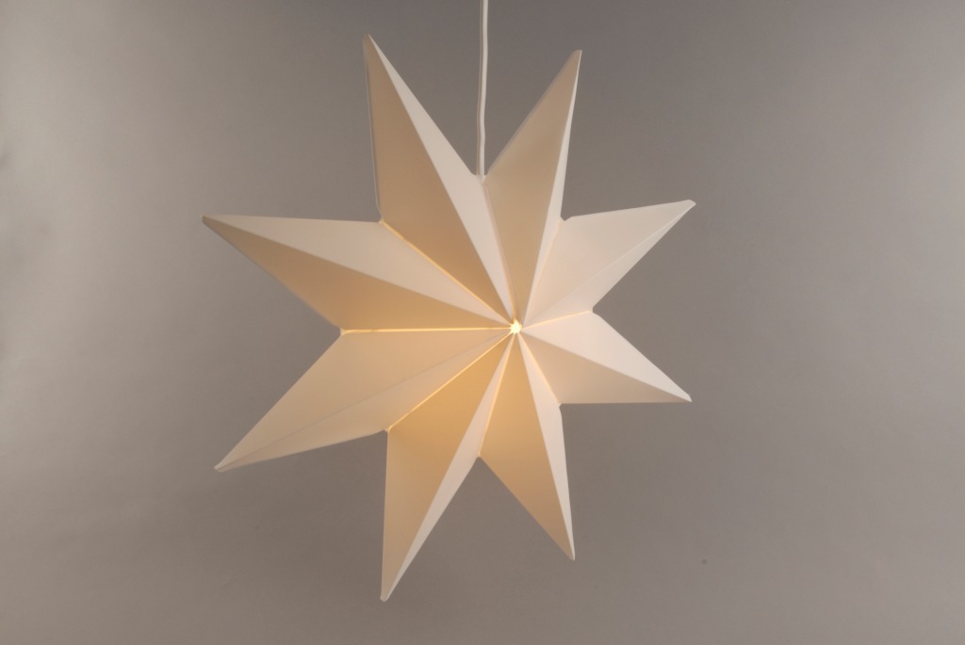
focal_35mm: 46
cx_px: 482
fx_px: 1248
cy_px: 322
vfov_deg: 29.0
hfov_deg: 42.3
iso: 100
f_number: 22
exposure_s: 1/6
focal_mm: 31
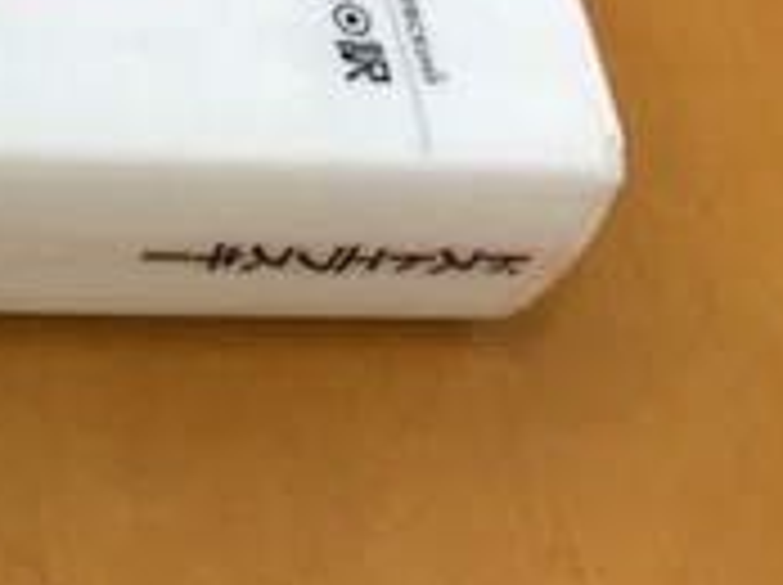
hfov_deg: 16.6
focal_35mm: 103
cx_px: -536
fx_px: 2327
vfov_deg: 13.8
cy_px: -189
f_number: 1.8
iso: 20
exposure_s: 1/60
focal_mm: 3.99
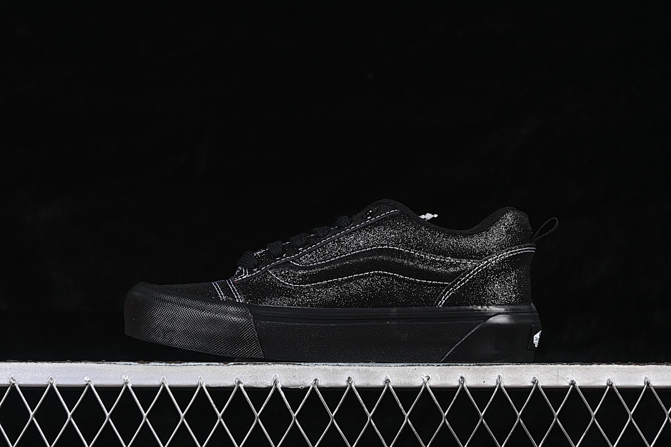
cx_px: 336
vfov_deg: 18.2
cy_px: 224
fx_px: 1398
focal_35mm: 75
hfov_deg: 27.0
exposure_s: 1/60
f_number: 6.3
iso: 160
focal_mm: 50
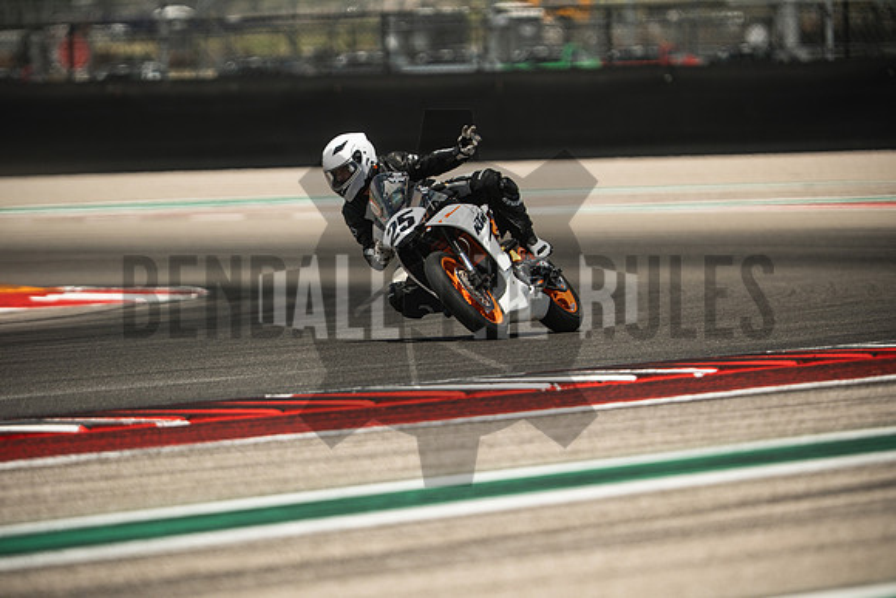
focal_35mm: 420
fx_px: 10455
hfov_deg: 4.9
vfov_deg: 3.3
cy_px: 299
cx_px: 448
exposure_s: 1/1250
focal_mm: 280
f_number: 3.2
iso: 160
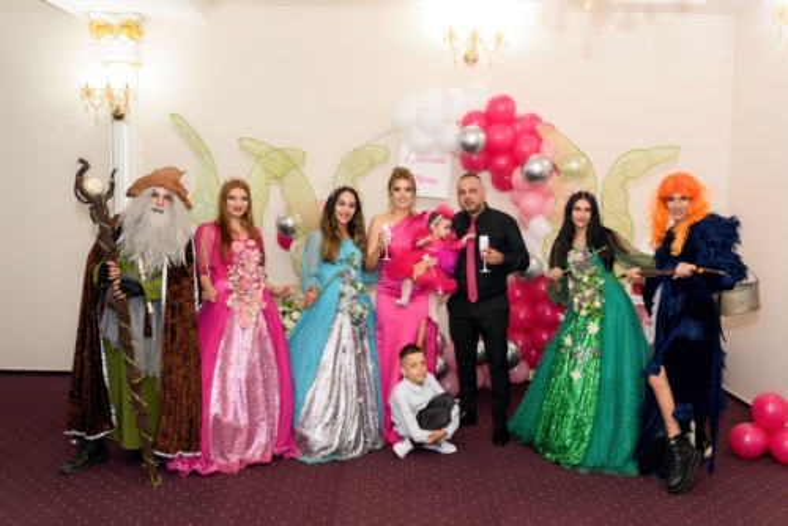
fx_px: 767
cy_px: 263
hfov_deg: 54.4
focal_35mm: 35
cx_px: 394
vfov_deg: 37.9
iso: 1600
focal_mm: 35
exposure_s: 1/200
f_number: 2.8
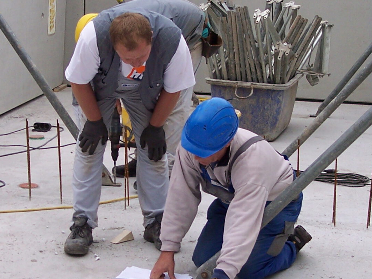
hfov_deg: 21.0
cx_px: 120
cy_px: 78
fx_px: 999
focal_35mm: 93
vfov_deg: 15.8
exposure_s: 1/350
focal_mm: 8
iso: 100
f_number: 3.4
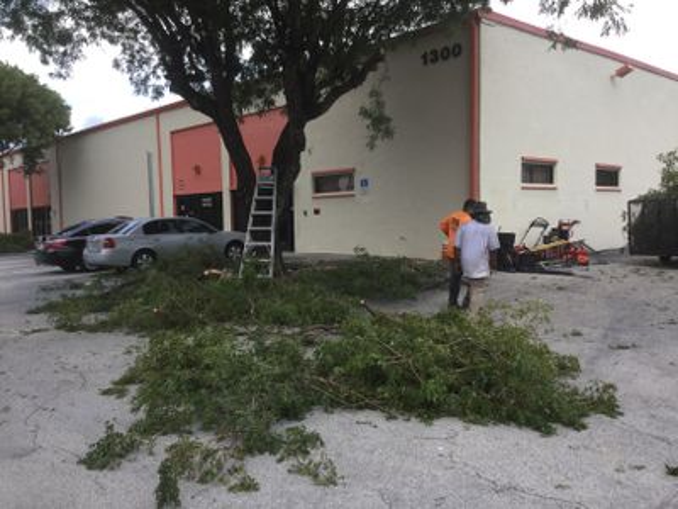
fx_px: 607
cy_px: 254
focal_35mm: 31
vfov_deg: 45.4
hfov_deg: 58.4
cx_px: 339
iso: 25
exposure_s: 1/384
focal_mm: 3.3
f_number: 2.4
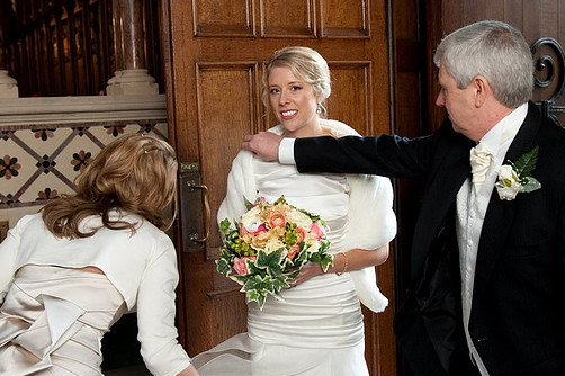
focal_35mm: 37
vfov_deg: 35.9
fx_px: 580
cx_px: 299
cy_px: 182
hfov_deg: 51.9
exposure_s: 1/125
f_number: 4.5
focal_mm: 32
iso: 800
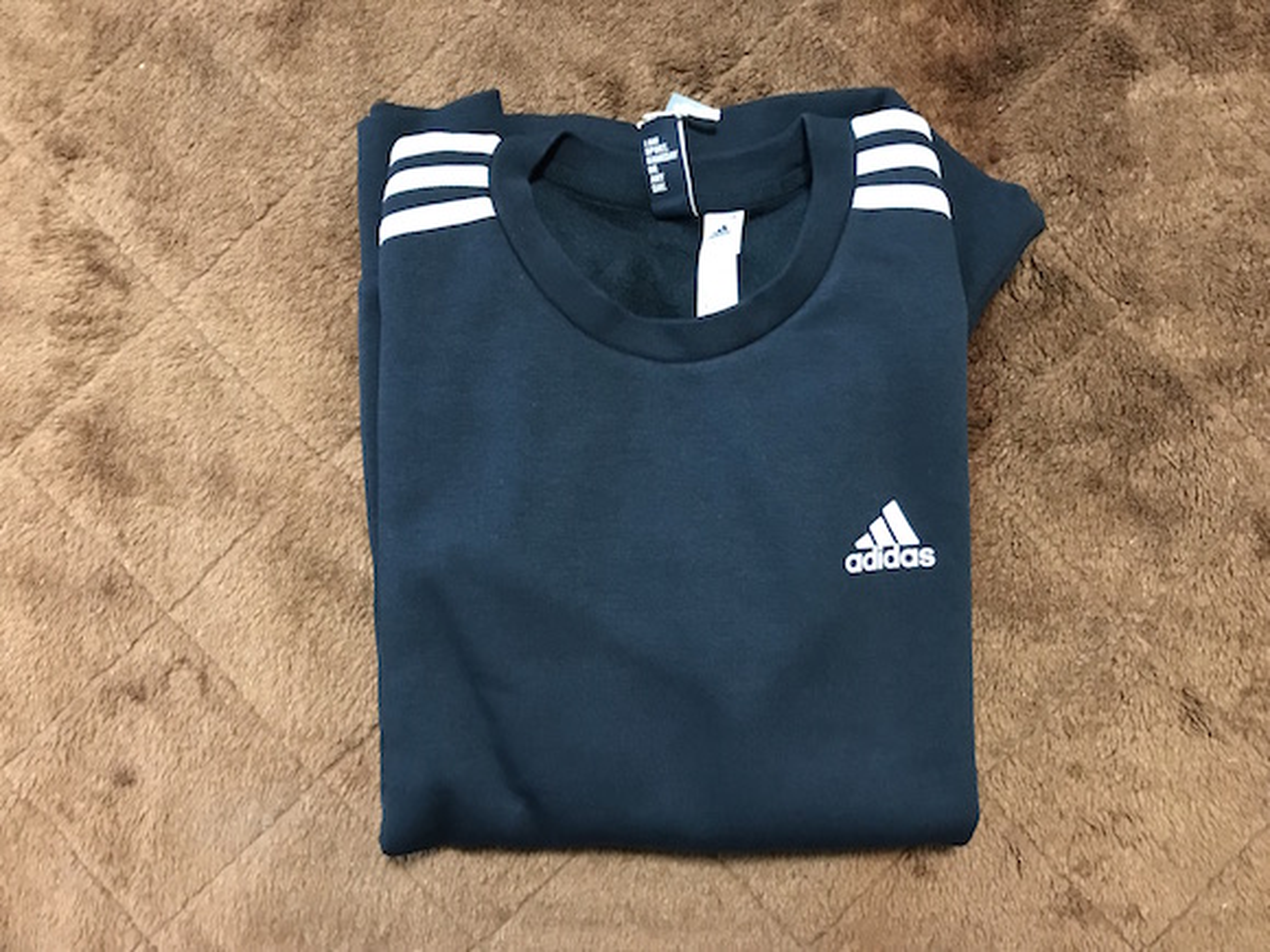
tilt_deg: -85.9
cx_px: 635
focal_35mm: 28
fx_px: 1027
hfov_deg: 63.4
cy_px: 476
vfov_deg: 49.7
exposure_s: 1/9
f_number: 1.8
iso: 100
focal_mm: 3.99
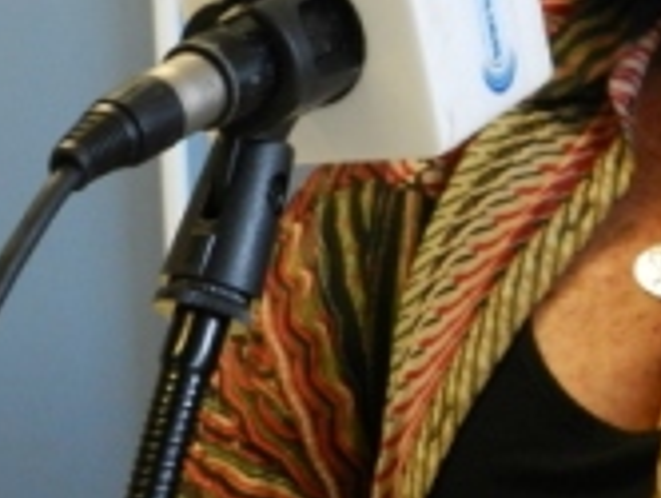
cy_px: -4
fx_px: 2371
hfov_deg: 15.6
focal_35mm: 124
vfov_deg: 11.9
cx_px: 621
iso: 640
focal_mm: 8.1
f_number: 4.2
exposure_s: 1/30
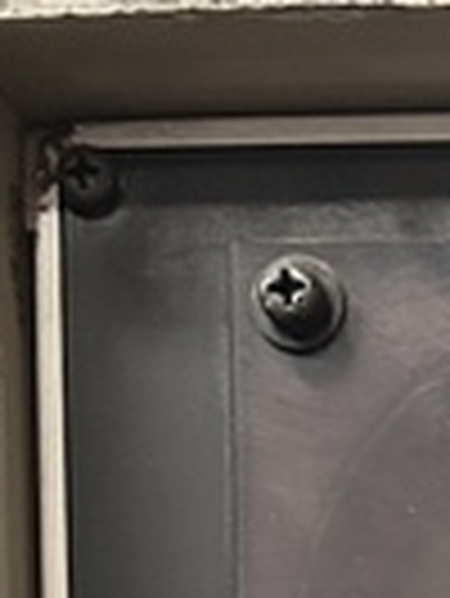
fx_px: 2700
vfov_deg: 10.2
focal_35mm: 156
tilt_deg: -1.3
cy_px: 1628
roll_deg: +1.9
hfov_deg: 8.6
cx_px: 1107
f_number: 1.5
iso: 500
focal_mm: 5.7
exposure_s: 1/30
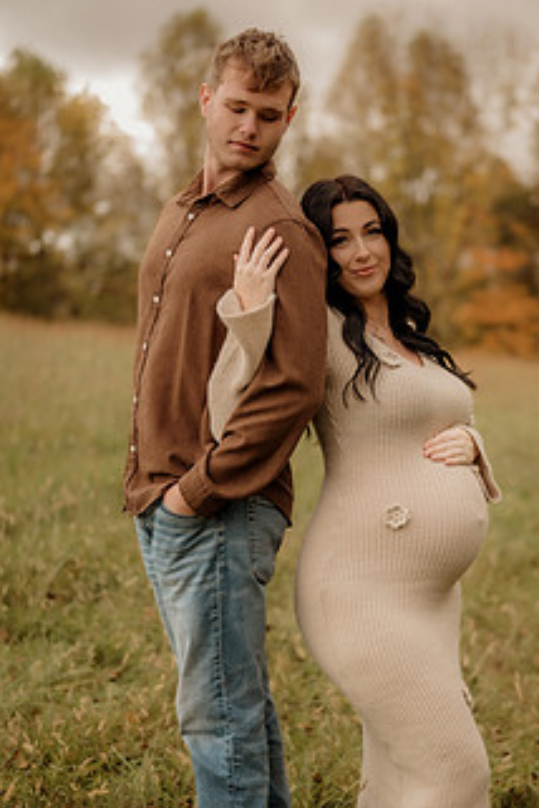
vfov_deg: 28.8
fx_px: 1572
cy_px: 443
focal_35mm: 70
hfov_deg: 19.4
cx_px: 366
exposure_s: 1/320
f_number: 1.8
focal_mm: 50
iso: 200
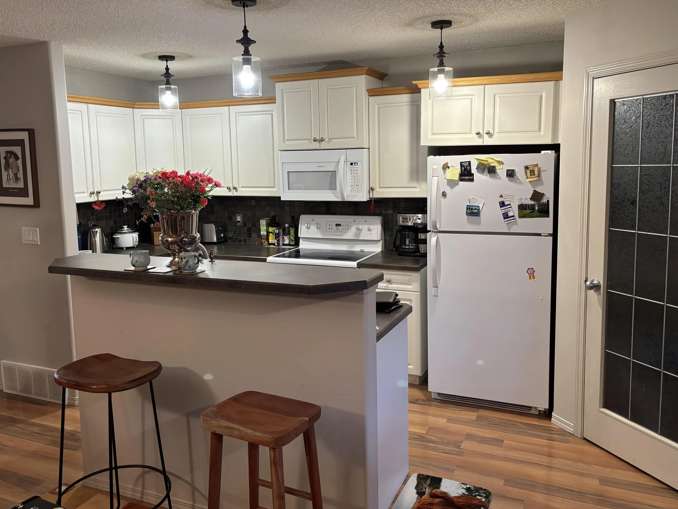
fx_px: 568
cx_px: 327
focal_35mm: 29
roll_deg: +0.6
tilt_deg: -7.2
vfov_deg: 48.2
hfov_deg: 61.6
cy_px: 228
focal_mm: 5.96
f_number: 1.6
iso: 200
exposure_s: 1/60
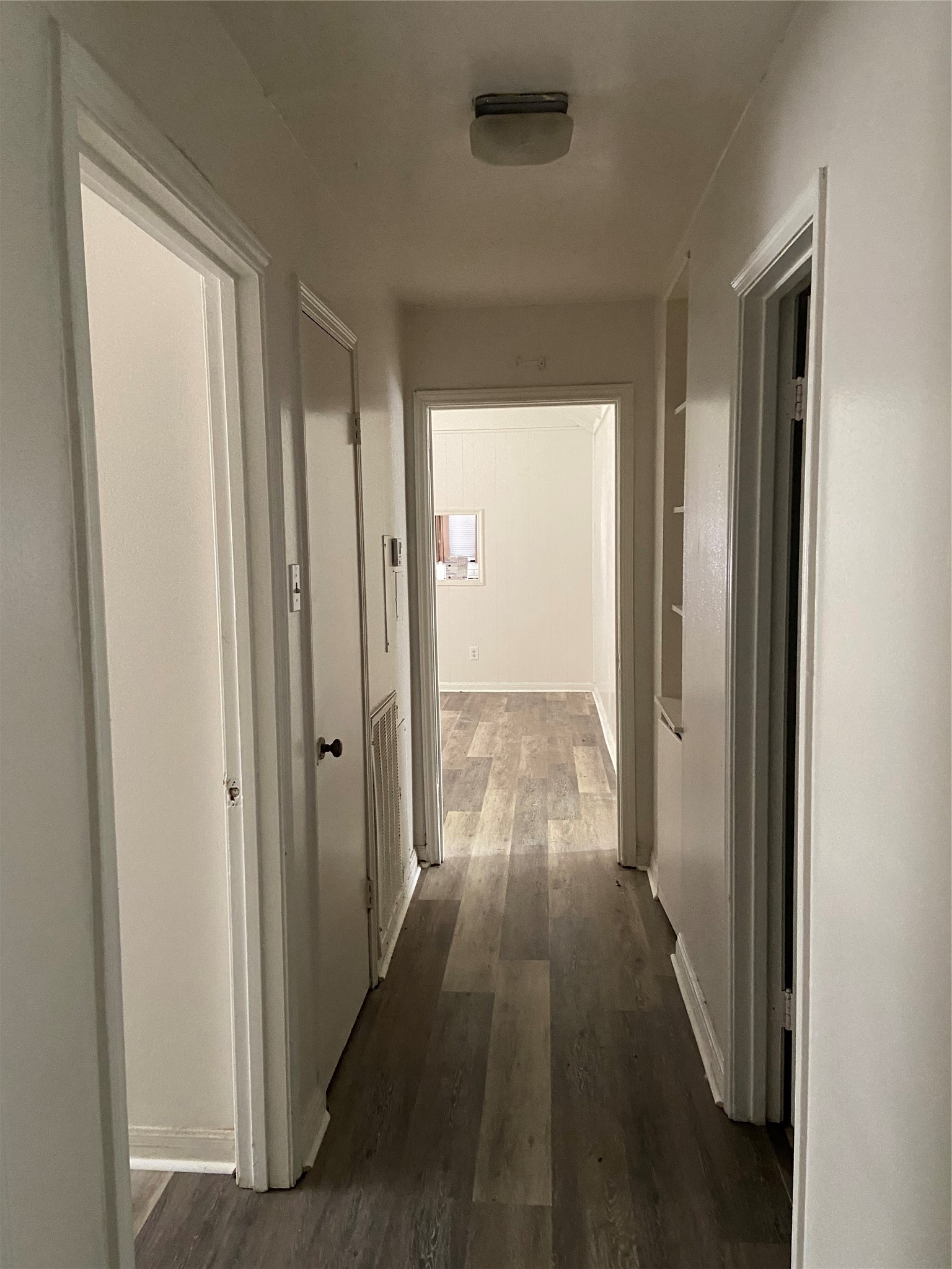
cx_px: 476
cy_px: 634
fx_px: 953
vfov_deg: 67.3
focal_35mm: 26
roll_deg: +0.5
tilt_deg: -3.5
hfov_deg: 53.1
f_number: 1.8
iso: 640
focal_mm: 4.25
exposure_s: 1/34
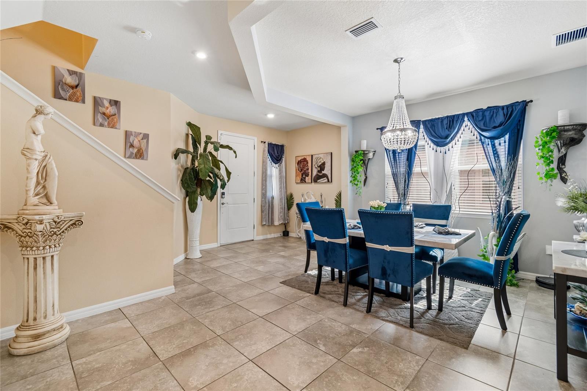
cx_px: 294
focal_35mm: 15
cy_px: 196
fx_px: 245
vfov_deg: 77.3
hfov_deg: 100.4
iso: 100
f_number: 7.1
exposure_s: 1/6
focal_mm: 10
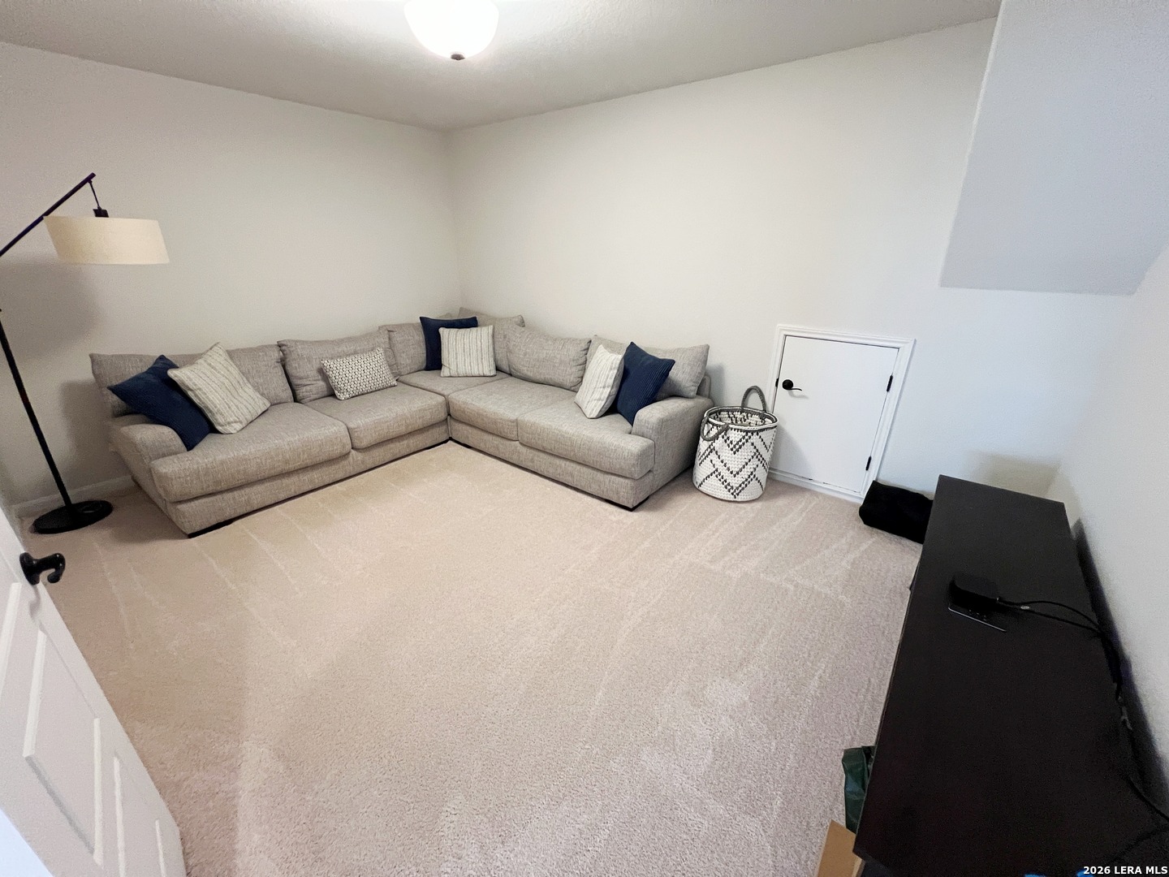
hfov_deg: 106.2
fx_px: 439
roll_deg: -0.8
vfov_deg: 89.9
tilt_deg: -23.6
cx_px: 584
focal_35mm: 13
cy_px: 438
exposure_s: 1/60
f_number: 1.8
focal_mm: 1.57
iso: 400
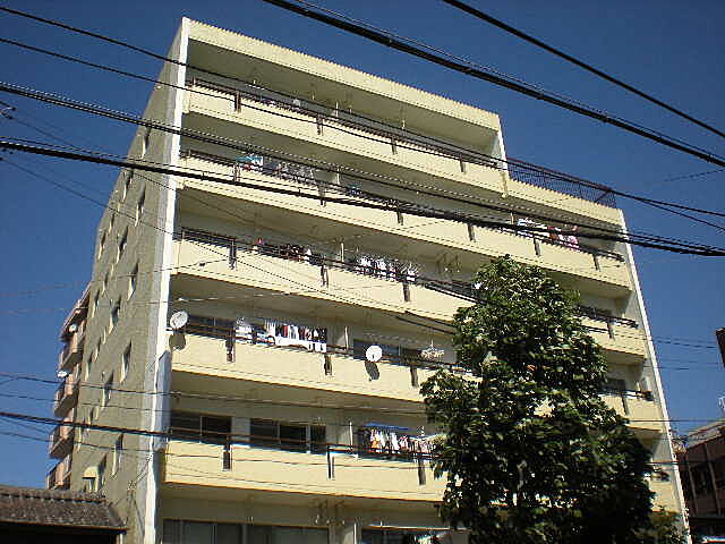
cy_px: 272
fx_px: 796
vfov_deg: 37.7
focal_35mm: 38
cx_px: 362
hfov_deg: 49.0
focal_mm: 6.3
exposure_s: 1/945
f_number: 4.6
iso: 89
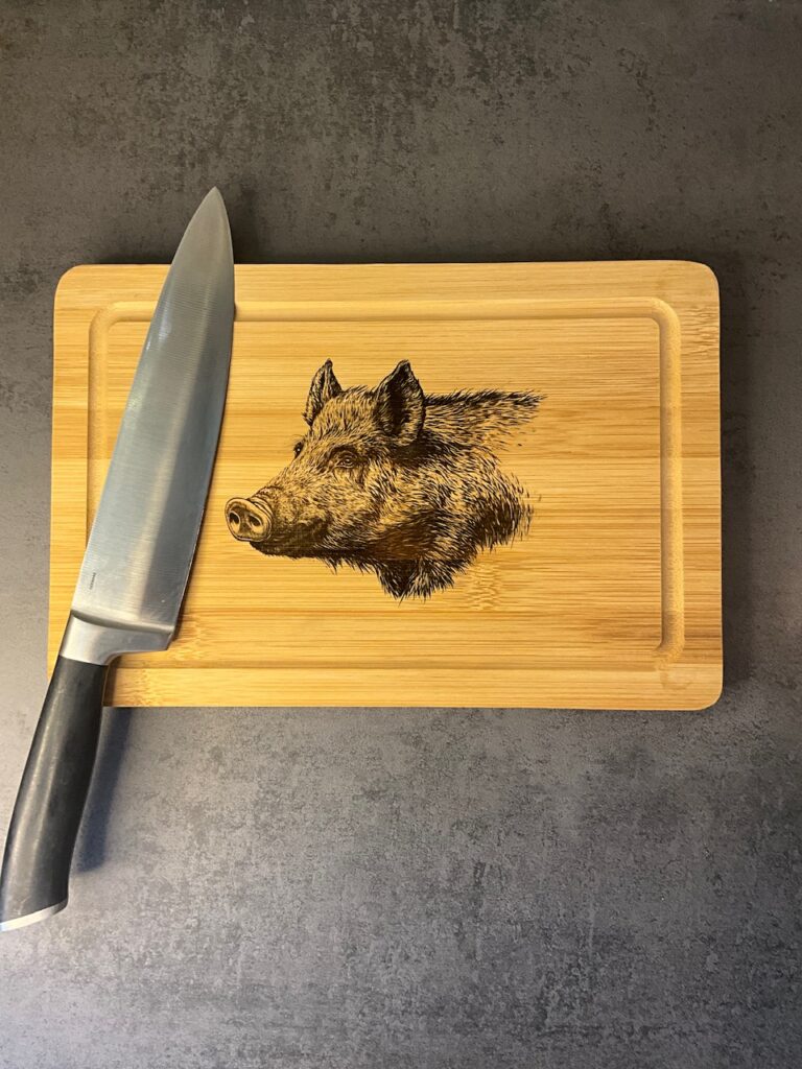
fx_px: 896
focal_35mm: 29
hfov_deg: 48.2
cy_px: 534
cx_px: 401
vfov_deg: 61.7
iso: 64
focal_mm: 3
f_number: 1.8
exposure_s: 1/65
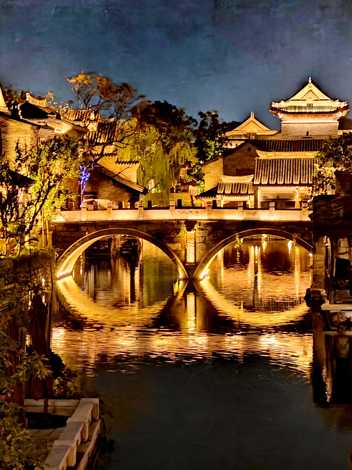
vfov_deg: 19.3
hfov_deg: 14.5
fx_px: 1383
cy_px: 235
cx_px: 176
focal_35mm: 102
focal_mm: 8.67
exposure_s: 1/17
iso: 6400
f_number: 2.4
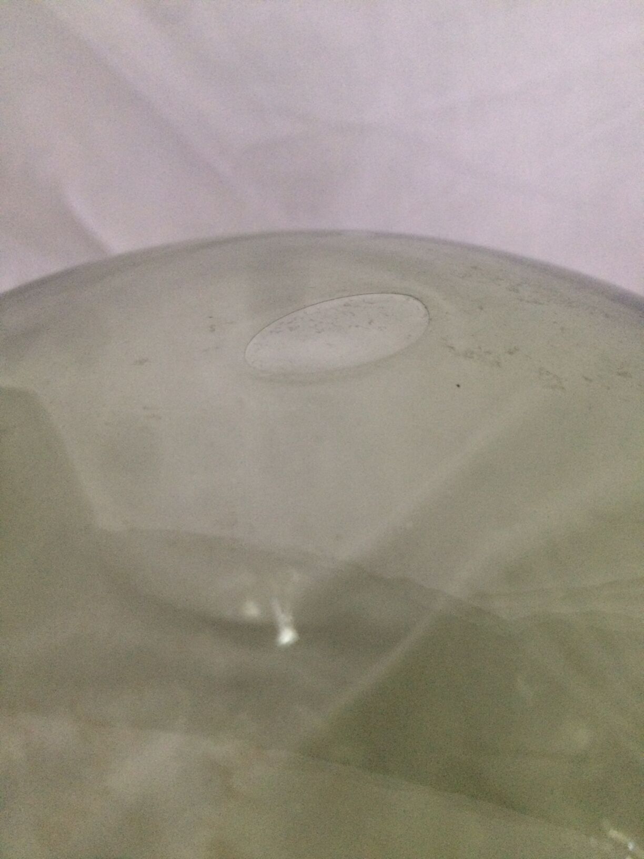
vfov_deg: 61.7
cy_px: 430
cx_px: 322
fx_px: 719
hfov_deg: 48.2
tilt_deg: -53.2
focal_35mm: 29
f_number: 2.2
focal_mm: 4.15
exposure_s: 1/25
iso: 320
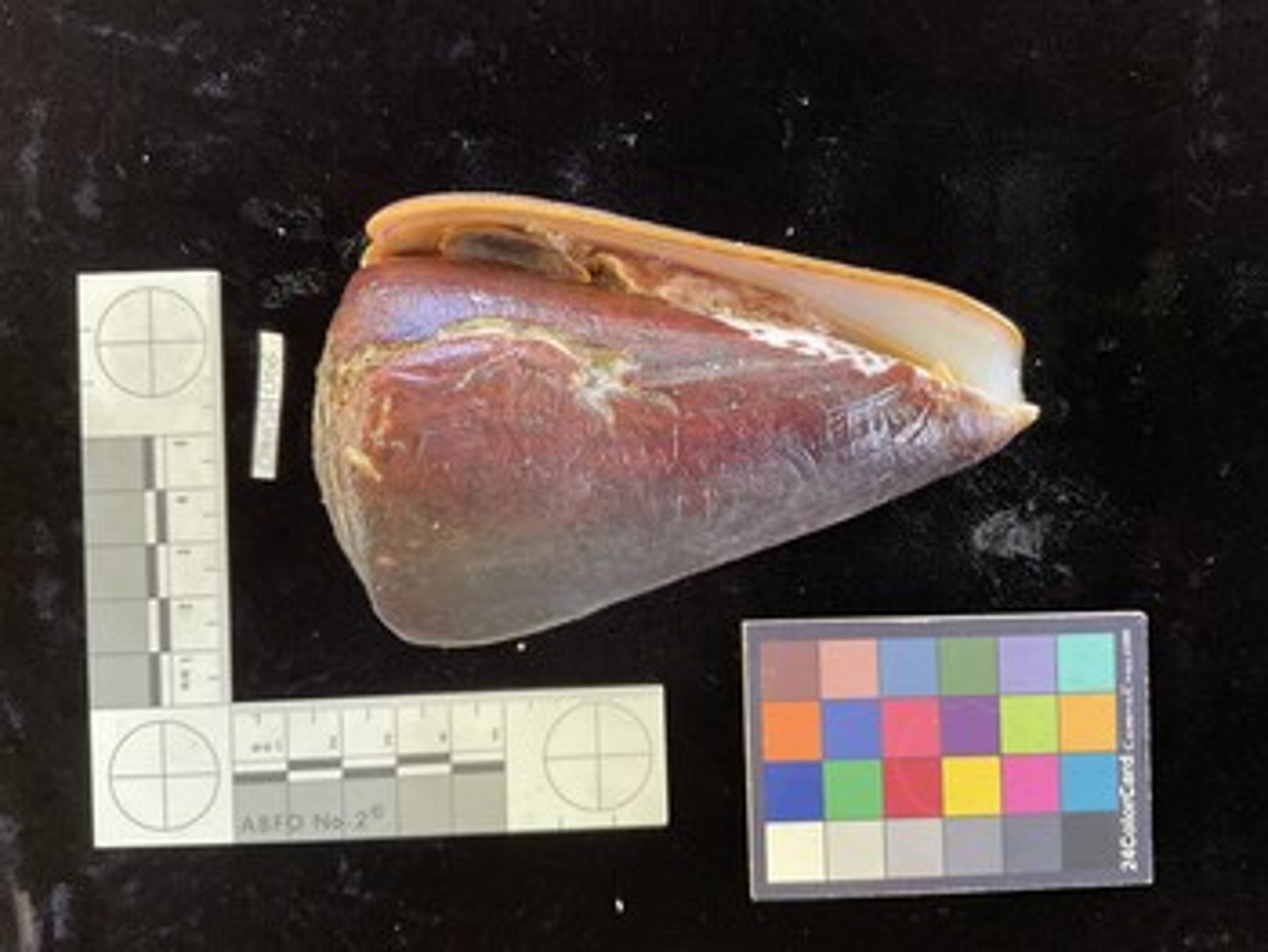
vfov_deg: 48.3
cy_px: 476
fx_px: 1063
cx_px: 634
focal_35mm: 29
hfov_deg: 61.6
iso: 100
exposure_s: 1/50
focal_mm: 3
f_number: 1.8
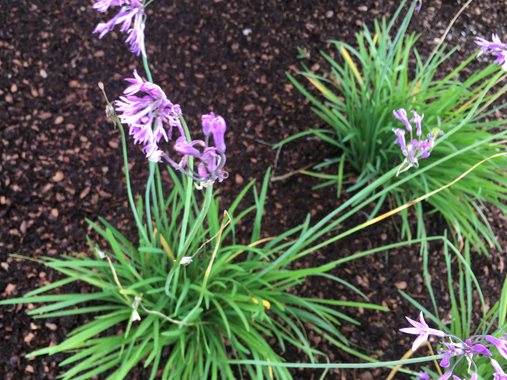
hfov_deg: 52.4
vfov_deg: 40.7
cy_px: 194
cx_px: 211
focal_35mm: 35
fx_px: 513
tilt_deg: -51.5
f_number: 2.2
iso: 32
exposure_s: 1/60
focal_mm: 4.15
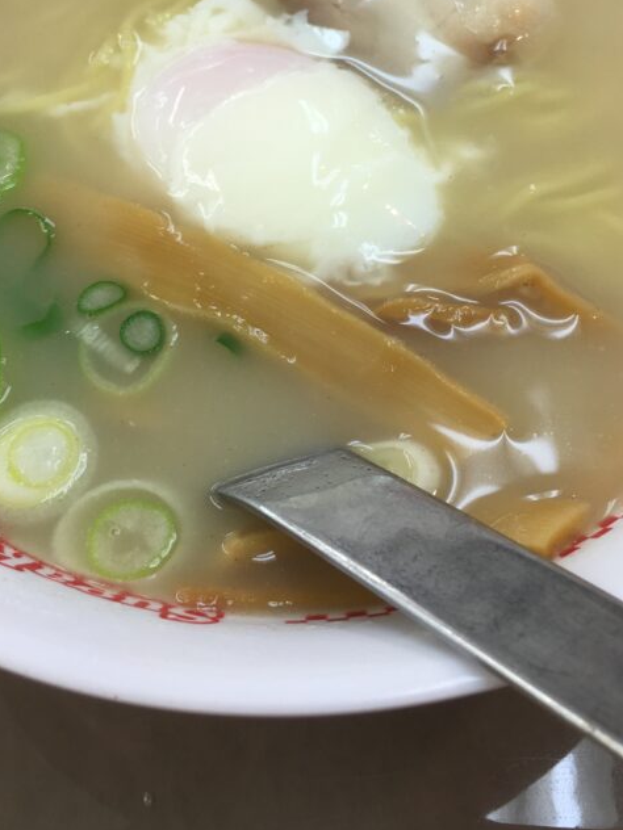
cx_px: 288
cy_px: 246
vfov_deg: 39.7
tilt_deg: -58.0
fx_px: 1128
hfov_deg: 30.9
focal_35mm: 47
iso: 25
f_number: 2.2
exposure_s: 1/60
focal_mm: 4.15
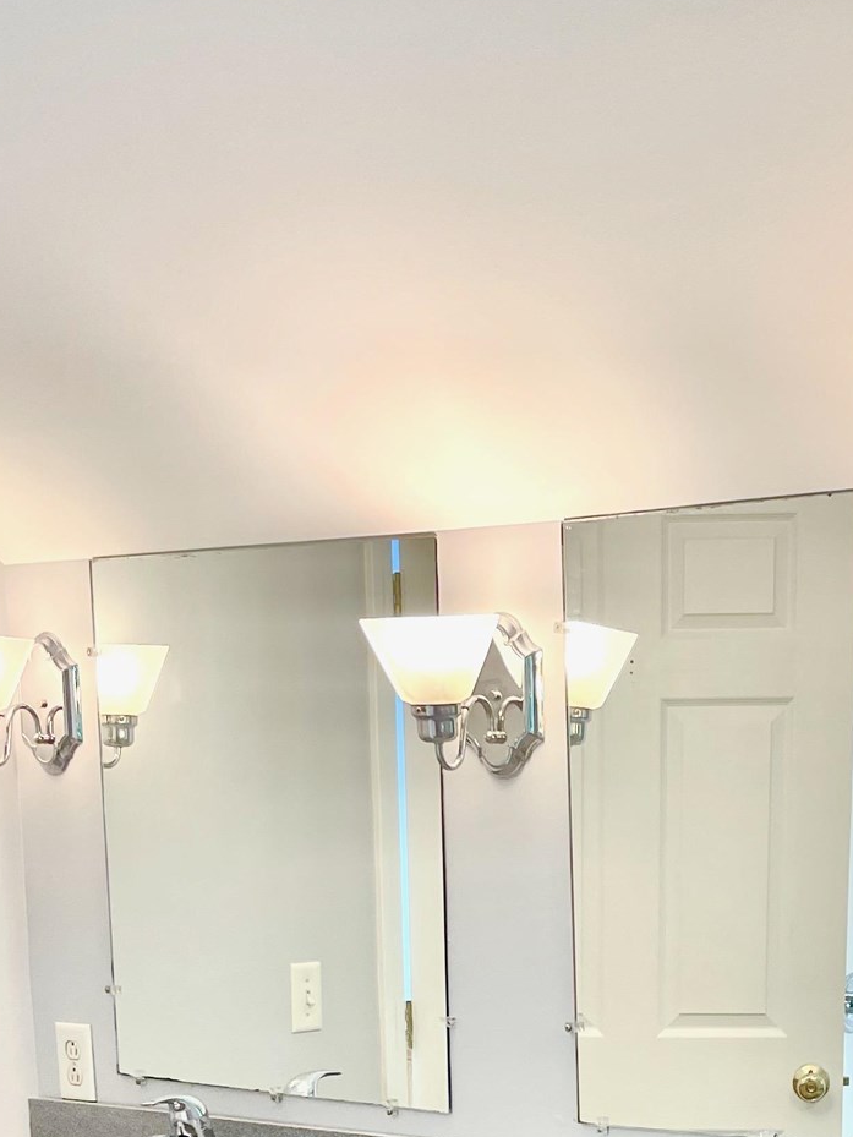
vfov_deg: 28.7
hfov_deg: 23.2
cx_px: 709
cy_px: 1201
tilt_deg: -12.3
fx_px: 2037
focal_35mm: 62
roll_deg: -0.2
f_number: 1.6
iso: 100
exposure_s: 1/120
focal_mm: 5.1
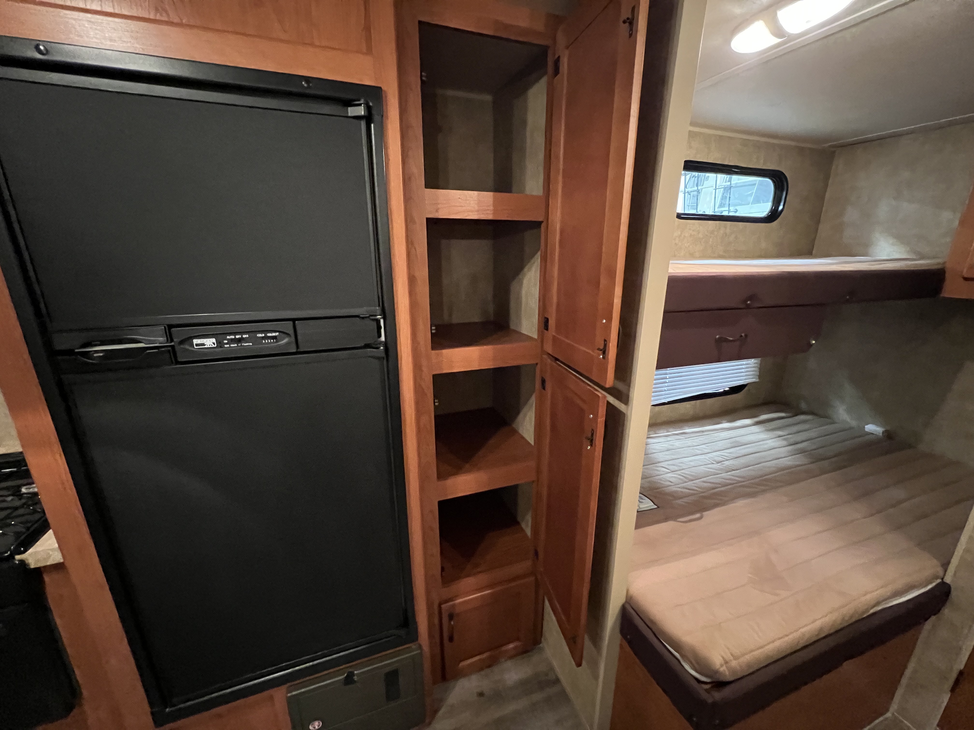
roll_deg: +0.7
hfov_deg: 106.2
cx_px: 487
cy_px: 365
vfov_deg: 89.9
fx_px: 366
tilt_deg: -17.0
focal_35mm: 13
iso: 1250
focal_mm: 1.57
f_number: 1.8
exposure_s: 1/30
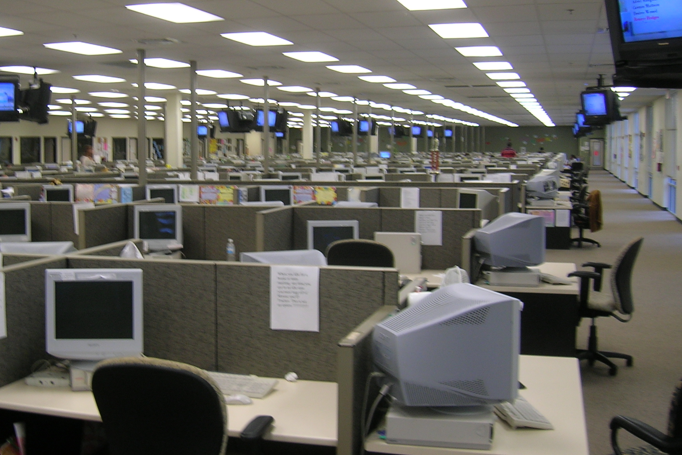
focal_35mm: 46
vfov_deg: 29.2
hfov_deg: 42.3
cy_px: 191
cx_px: 241
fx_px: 872
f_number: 2.9
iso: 50
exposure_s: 1/16.1
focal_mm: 5.7
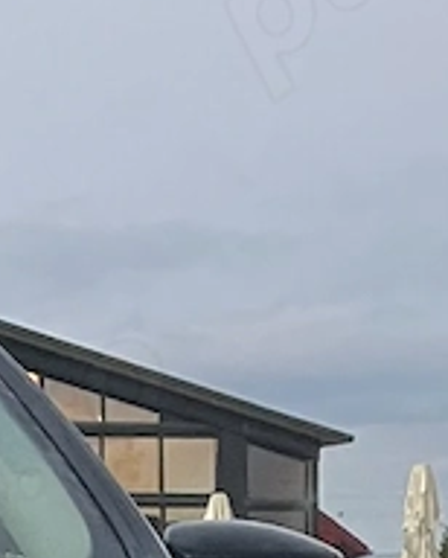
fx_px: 2912
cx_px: -489
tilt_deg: -2.2
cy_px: 729
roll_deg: -0.1
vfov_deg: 10.7
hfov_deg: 8.3
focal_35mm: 176
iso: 400
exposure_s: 1/50
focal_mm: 4.2
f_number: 1.6
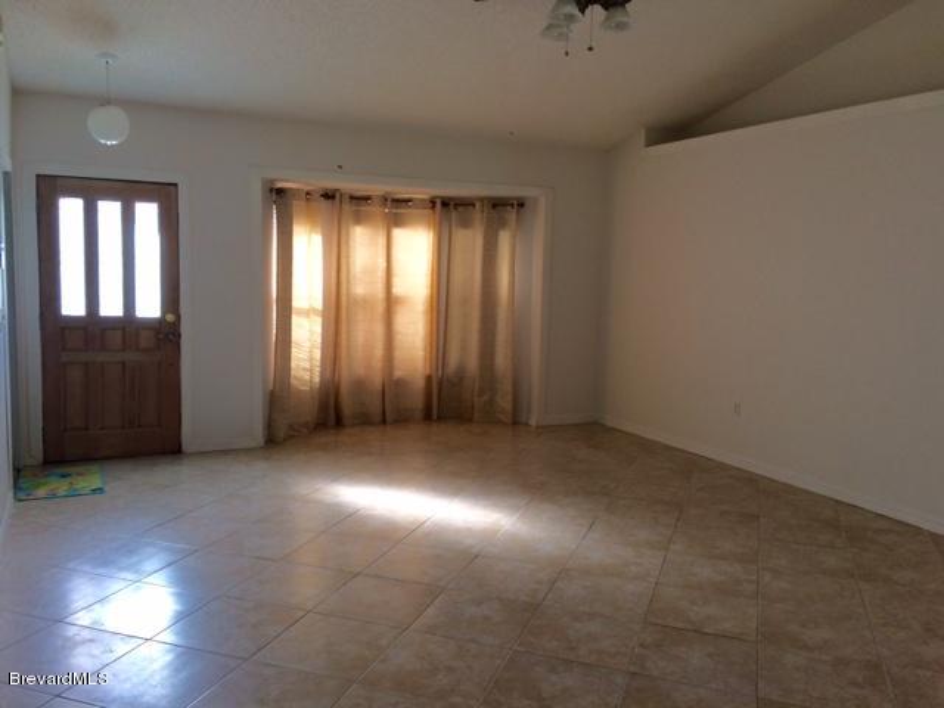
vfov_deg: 48.2
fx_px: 791
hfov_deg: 61.7
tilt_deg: -5.0
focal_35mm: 29
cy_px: 354
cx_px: 472
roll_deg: -1.7
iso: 40
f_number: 2.2
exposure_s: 1/30
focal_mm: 4.15
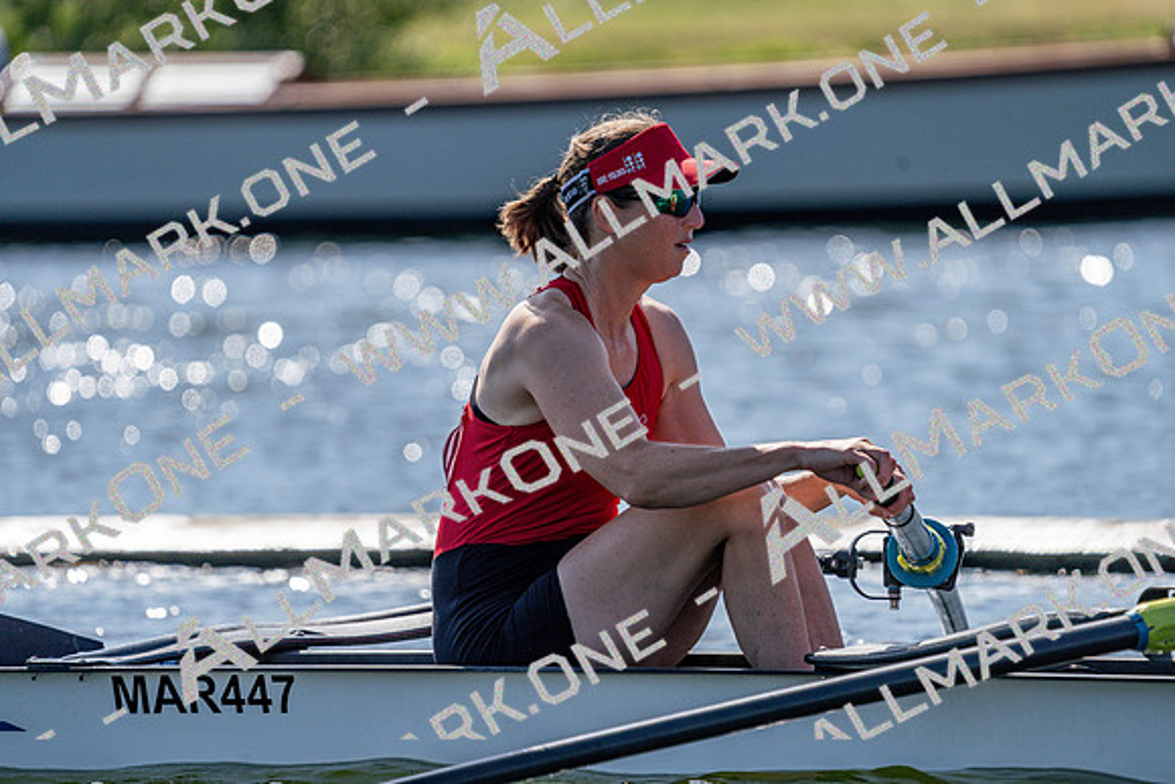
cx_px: 588
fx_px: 14396
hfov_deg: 4.7
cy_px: 392
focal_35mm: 441
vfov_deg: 3.1
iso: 250
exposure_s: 1/2000
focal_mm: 441
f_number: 6.3
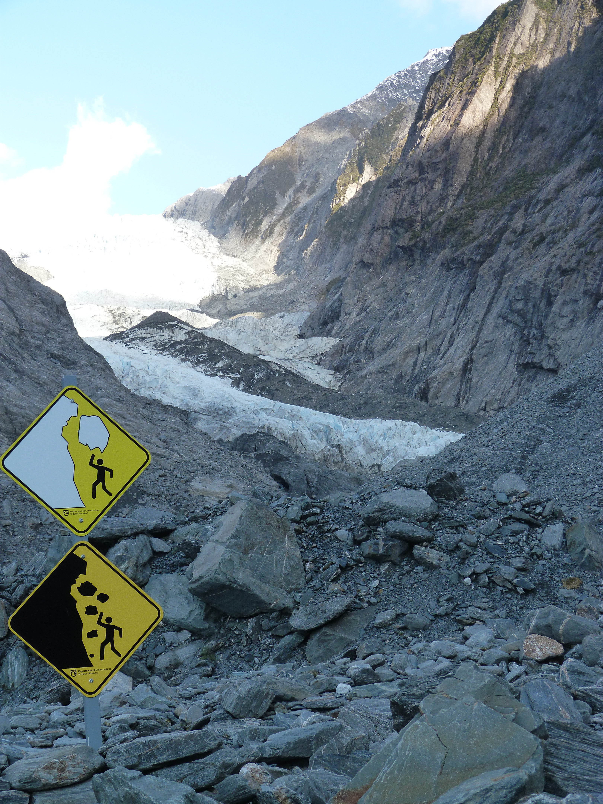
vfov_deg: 27.0
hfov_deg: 20.4
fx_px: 1672
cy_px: 402
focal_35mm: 72
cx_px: 302
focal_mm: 12.9
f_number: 4
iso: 125
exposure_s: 1/160
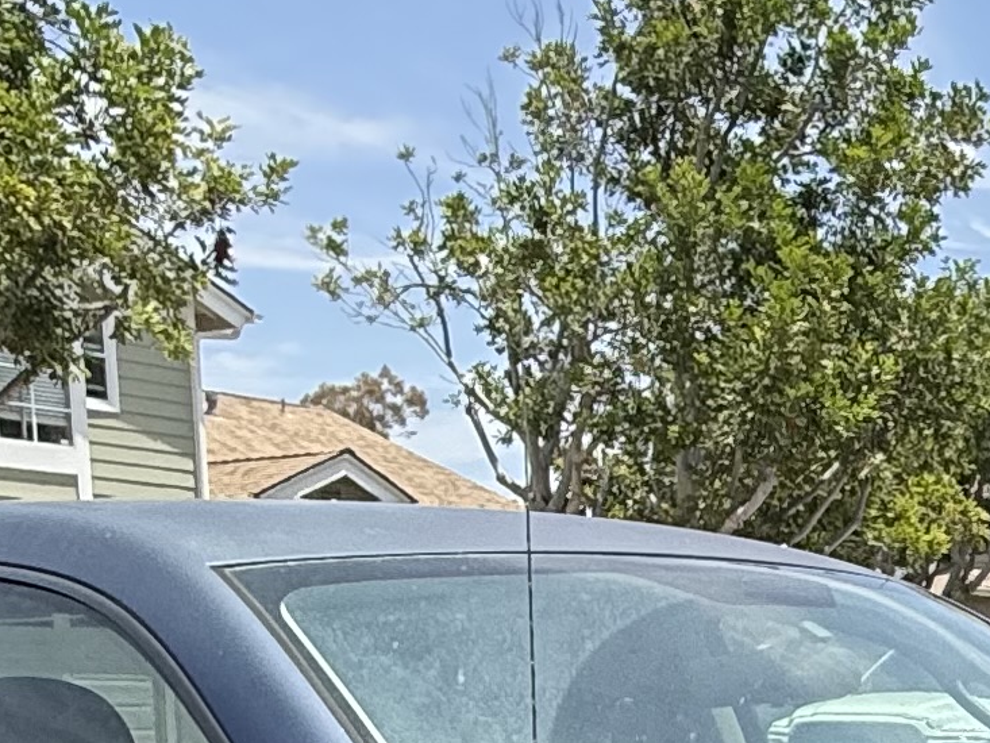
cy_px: 1031
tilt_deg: -7.0
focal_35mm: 77
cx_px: 1110
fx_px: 2203
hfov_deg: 23.6
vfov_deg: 17.6
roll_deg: +0.1
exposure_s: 1/1068
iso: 50
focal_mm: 2.22
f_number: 2.2
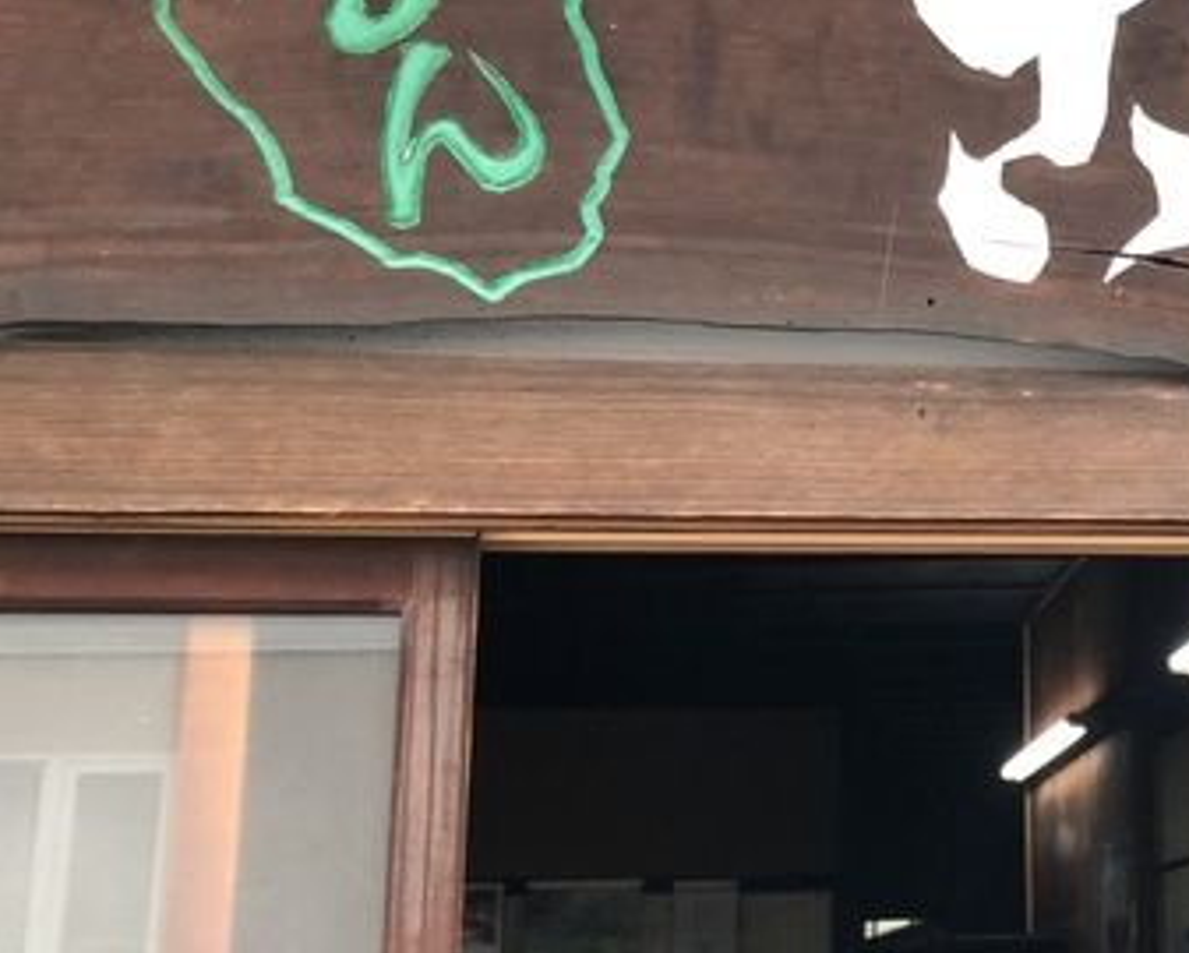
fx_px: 2324
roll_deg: +0.6
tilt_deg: +14.0
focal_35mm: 66
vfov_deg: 23.1
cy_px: 369
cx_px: 1208
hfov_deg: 27.0
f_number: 1.8
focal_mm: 3.99
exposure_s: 1/33
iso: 25
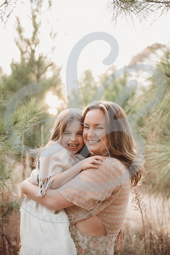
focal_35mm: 56
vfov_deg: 35.6
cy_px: 128
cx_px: 85
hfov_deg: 24.2
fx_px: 397
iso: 400
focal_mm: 56
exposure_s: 1/125
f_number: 2.8
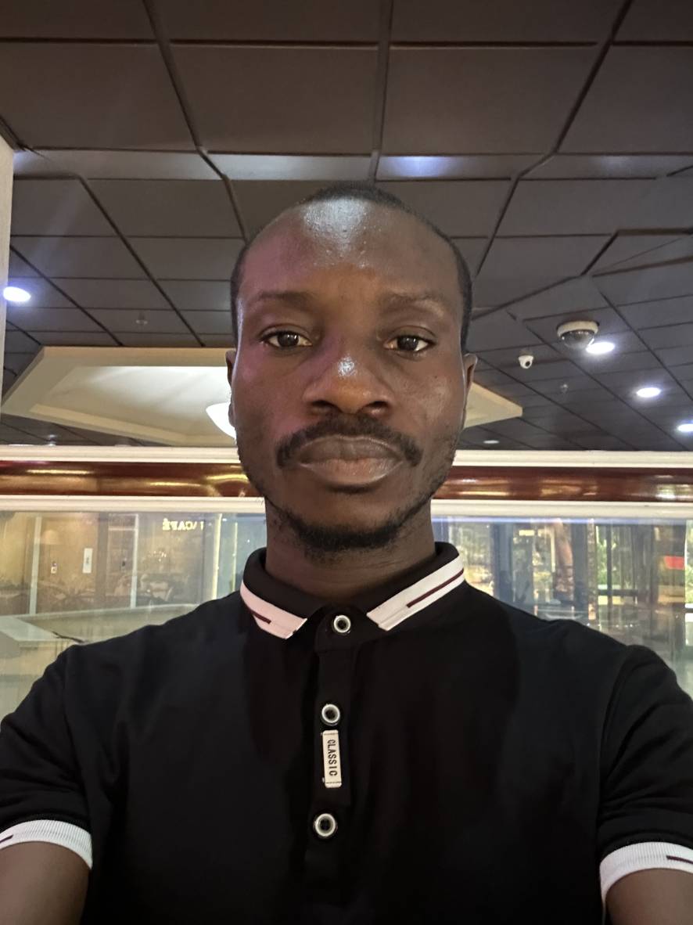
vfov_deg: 60.0
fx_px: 801
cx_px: 346
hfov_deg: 46.8
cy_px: 462
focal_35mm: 30
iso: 1000
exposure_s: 1/17
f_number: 1.9
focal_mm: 2.69
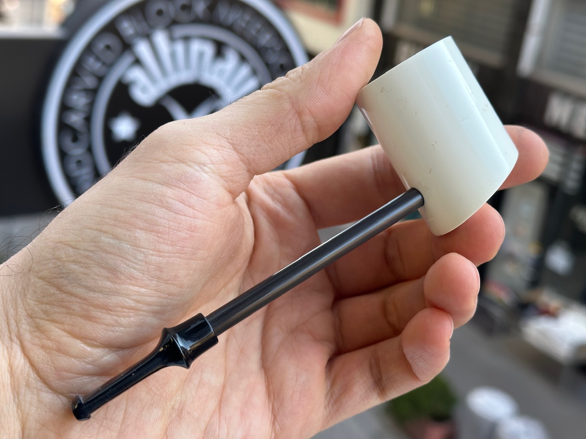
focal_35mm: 48
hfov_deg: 39.7
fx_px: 813
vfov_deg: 30.3
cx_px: 293
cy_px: 220
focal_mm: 6.86
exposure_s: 1/258
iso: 64
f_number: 1.78
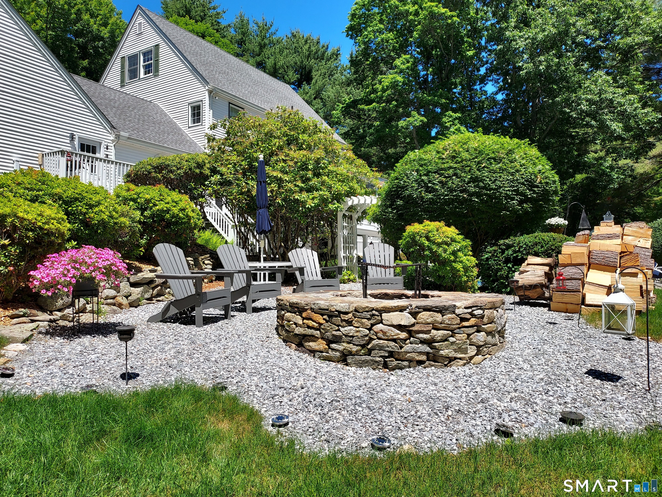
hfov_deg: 71.6
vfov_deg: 56.8
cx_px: 331
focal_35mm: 24
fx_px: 459
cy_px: 248
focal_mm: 4.6
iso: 40
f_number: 1.8
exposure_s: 1/963
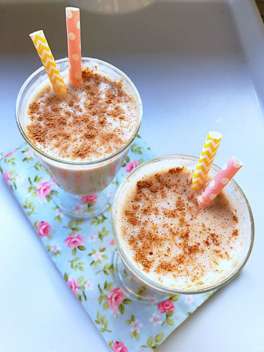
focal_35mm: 28
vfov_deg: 63.4
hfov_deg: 49.8
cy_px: 176
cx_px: 132
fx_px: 285
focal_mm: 3.99
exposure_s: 1/120
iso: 32
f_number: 1.8
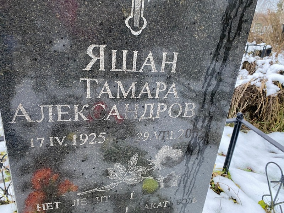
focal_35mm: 26
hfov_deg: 67.3
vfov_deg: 53.1
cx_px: 142
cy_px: 106
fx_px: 213
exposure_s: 1/60
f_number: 1.8
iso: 160
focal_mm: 4.25
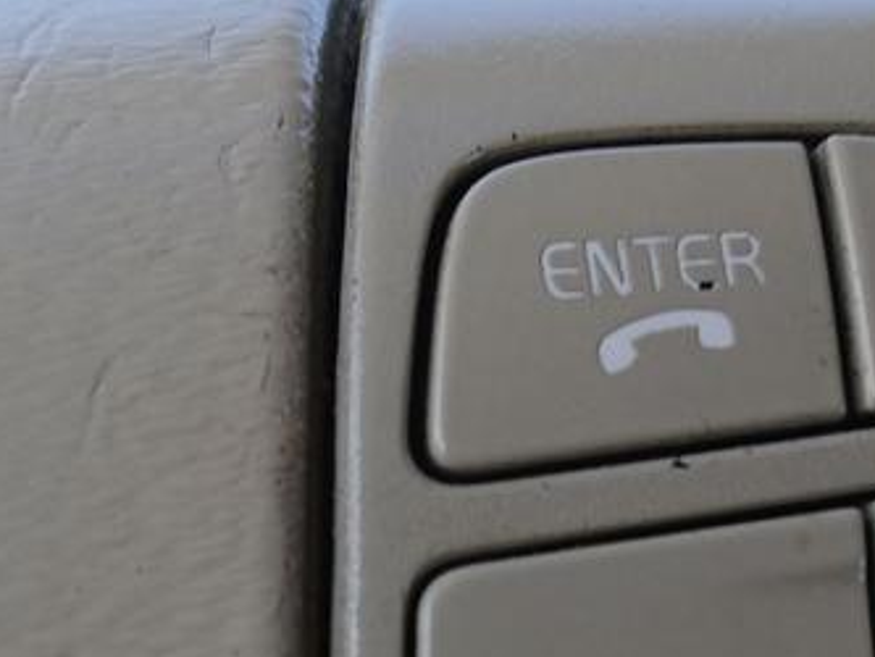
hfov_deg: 24.4
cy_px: 796
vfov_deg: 17.5
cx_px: 449
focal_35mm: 80
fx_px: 2023
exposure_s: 1/60
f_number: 1.8
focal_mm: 3.98
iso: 25
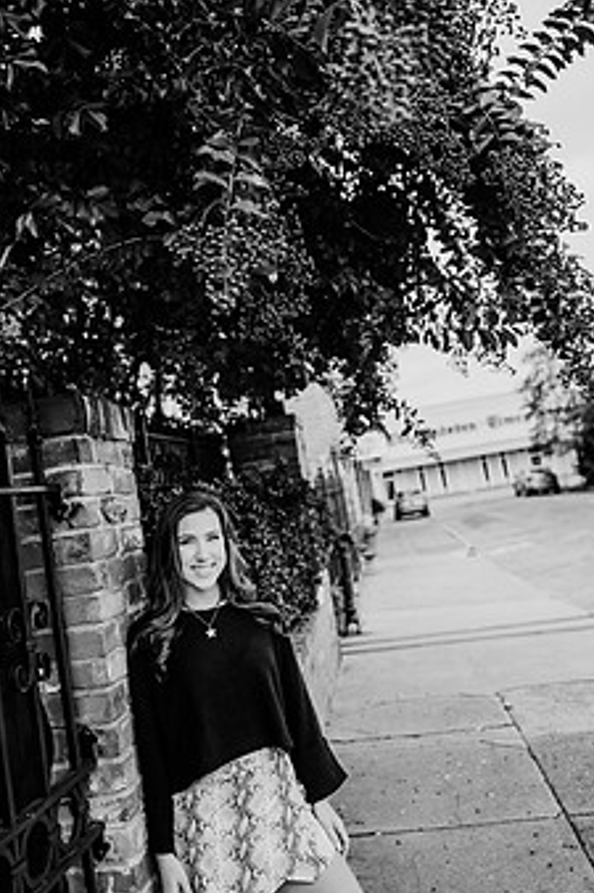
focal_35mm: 32
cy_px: 378
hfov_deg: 41.0
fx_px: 793
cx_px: 248
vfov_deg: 58.5
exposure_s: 1/640
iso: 160
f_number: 2.2
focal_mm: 24
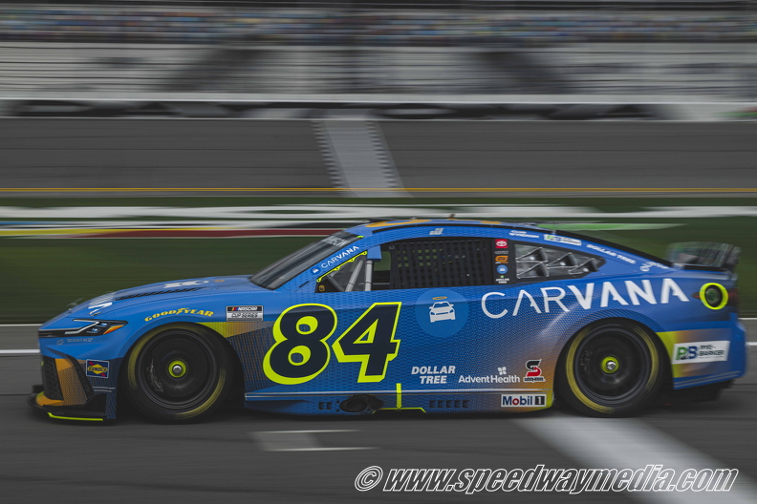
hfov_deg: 25.4
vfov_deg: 17.1
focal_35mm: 80
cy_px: 252
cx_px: 378
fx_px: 1682
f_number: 13
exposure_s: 1/60
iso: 100
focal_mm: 80
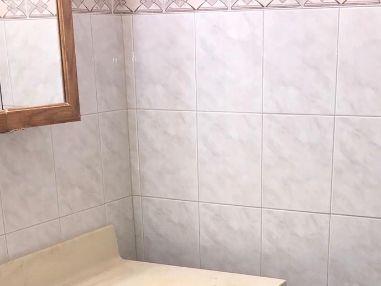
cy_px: 321
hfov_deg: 29.8
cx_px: 224
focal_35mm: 65
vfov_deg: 21.3
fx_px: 716
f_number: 1.8
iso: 20
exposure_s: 1/63
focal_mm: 3.99
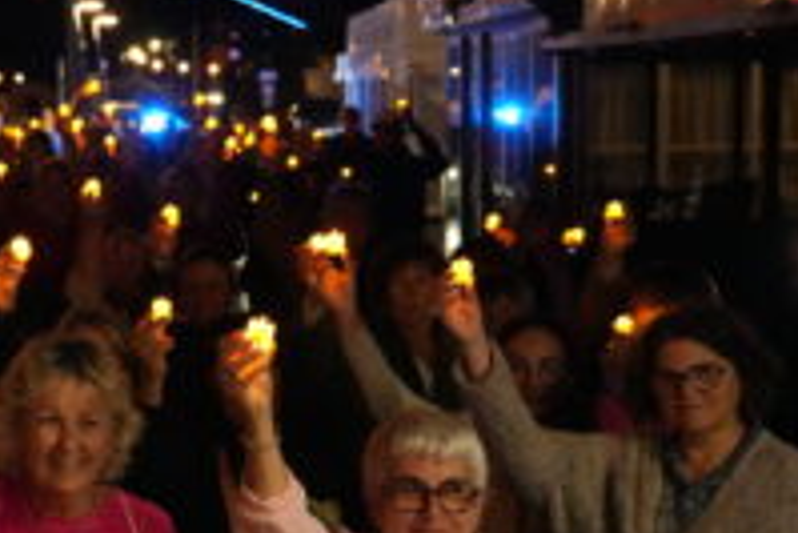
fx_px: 1863
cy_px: 293
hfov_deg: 23.4
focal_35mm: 84
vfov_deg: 16.3
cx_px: 44
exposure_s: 1/400
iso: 16000
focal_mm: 41
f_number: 4
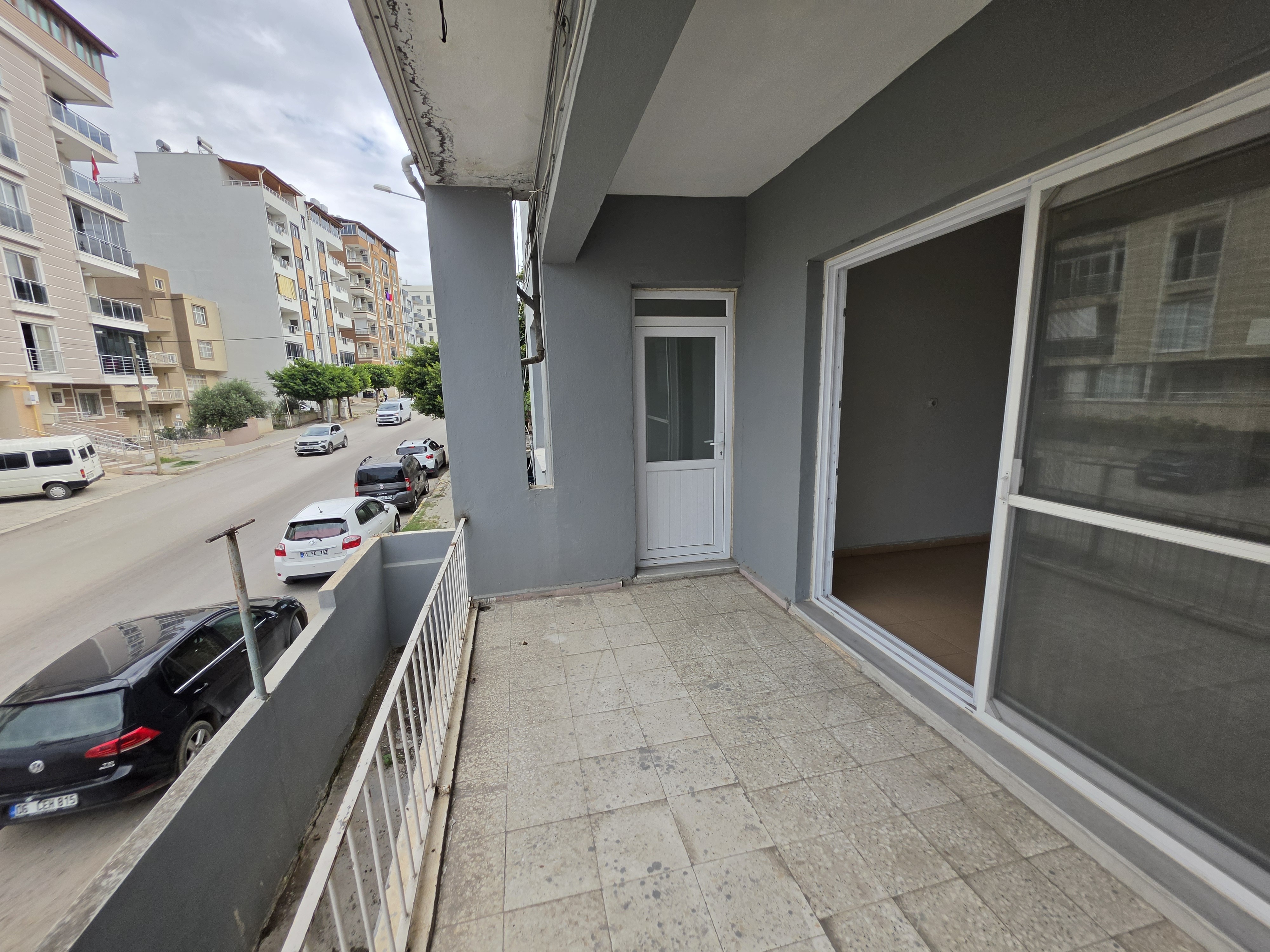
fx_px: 477
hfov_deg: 106.2
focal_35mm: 13
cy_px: 476
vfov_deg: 89.9
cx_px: 635
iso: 64
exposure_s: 1/2000
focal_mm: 2.2
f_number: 1.9
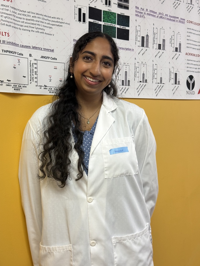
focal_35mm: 48
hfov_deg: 30.3
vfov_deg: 39.7
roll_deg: -0.2
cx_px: 100
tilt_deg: -3.2
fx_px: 370
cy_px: 133
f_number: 1.78
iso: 64
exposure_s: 1/60
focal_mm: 6.76
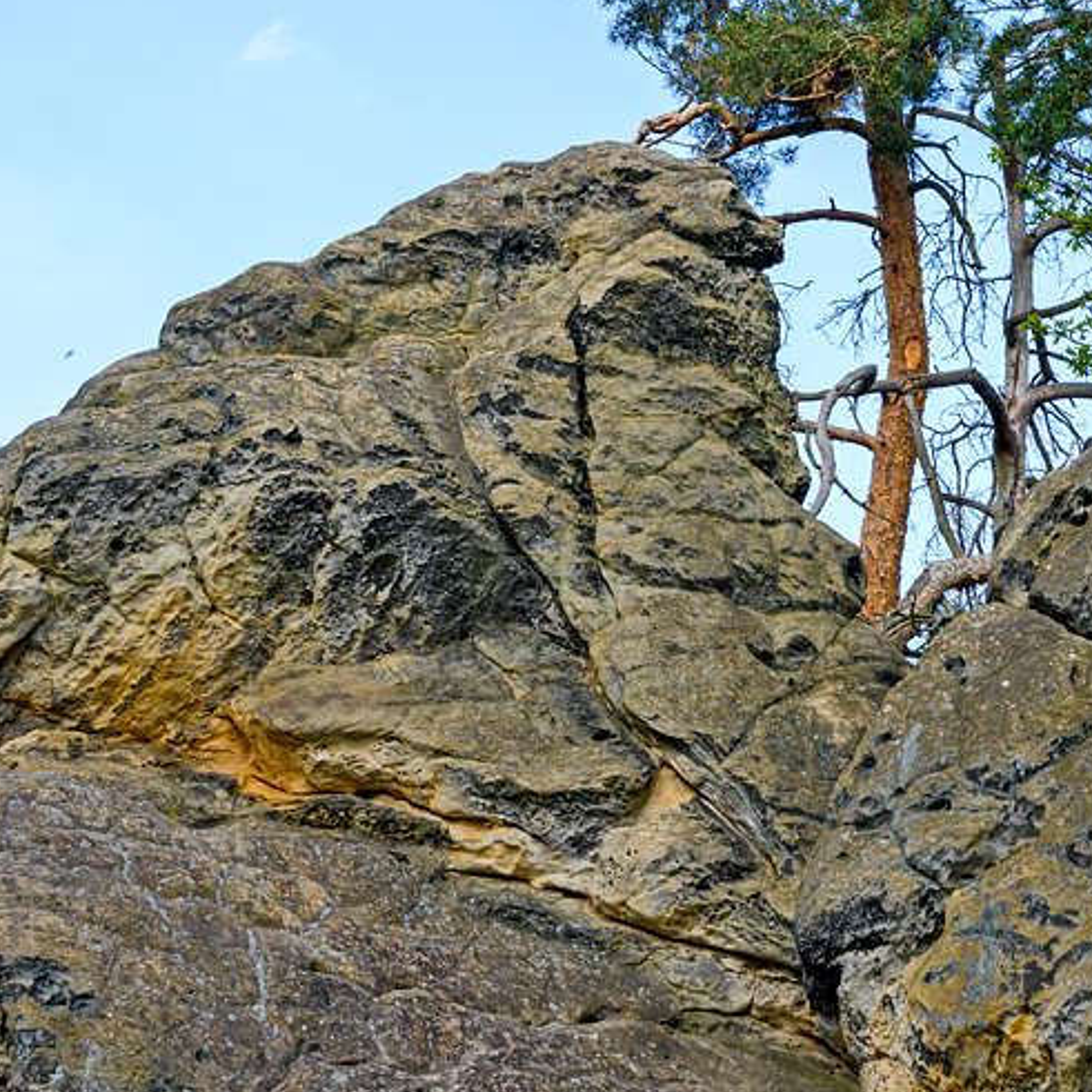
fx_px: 3243
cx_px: 724
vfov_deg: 18.8
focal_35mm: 91
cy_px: 105
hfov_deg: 19.1
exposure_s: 1/320
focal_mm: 35
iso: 200
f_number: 8
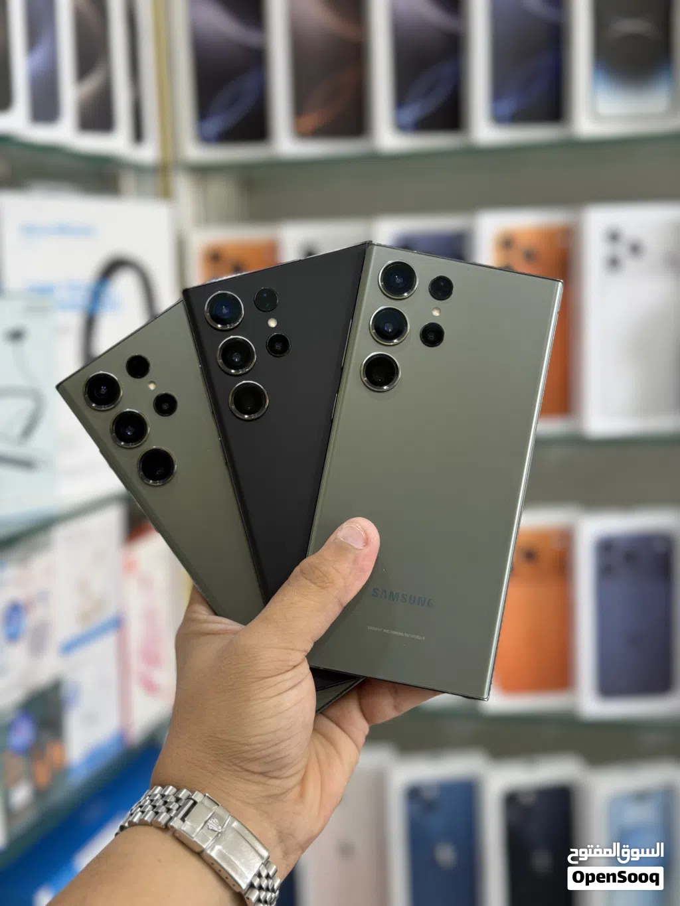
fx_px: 1257
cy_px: 453
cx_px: 340
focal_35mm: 48
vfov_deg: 39.7
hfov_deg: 30.3
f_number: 1.78
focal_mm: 6.76
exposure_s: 1/100
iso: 100
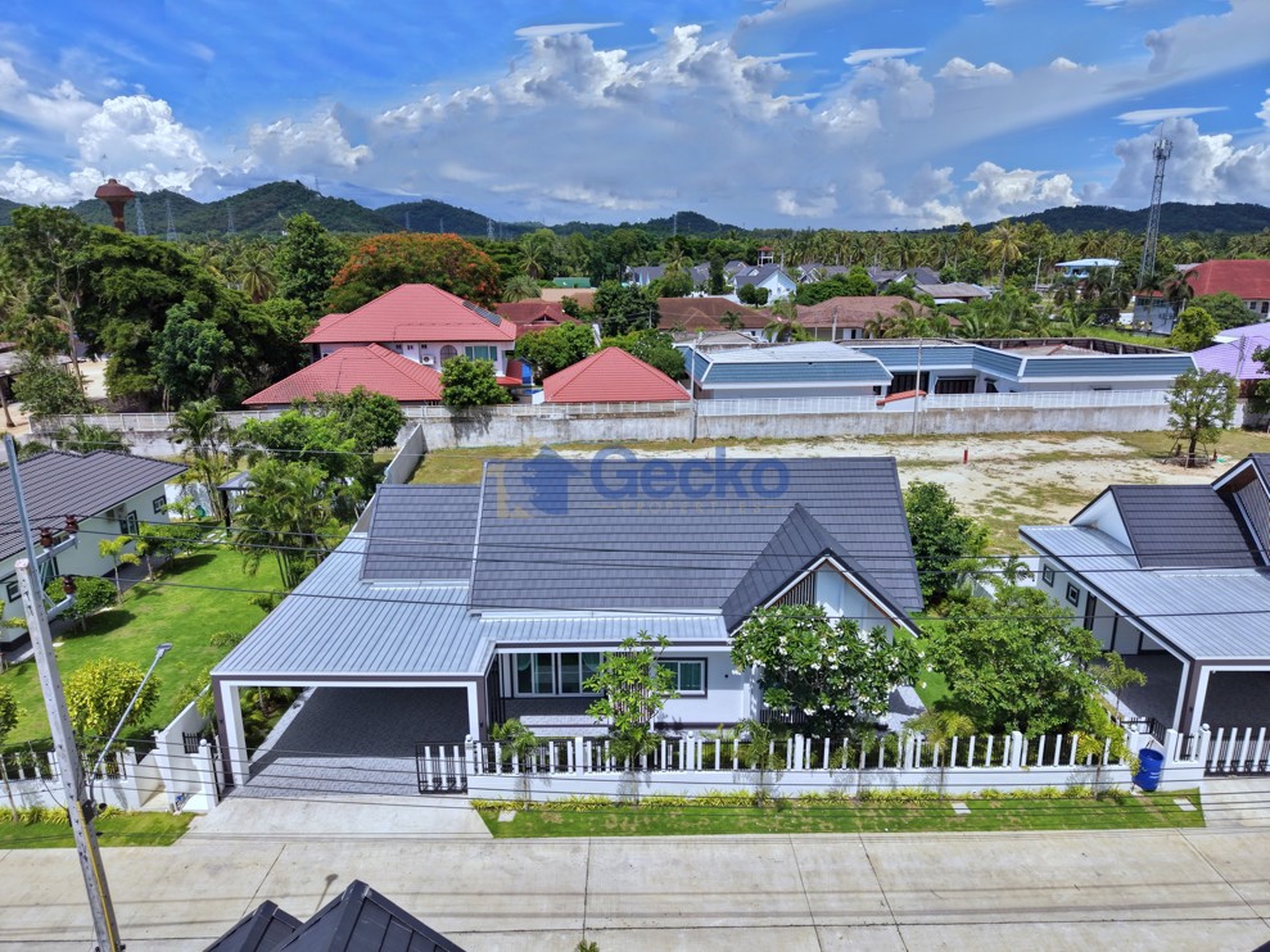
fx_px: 881
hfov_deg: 71.6
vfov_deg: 56.8
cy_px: 476
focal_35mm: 24
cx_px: 635
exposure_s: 1/125
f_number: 1.8
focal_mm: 8.67
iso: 150
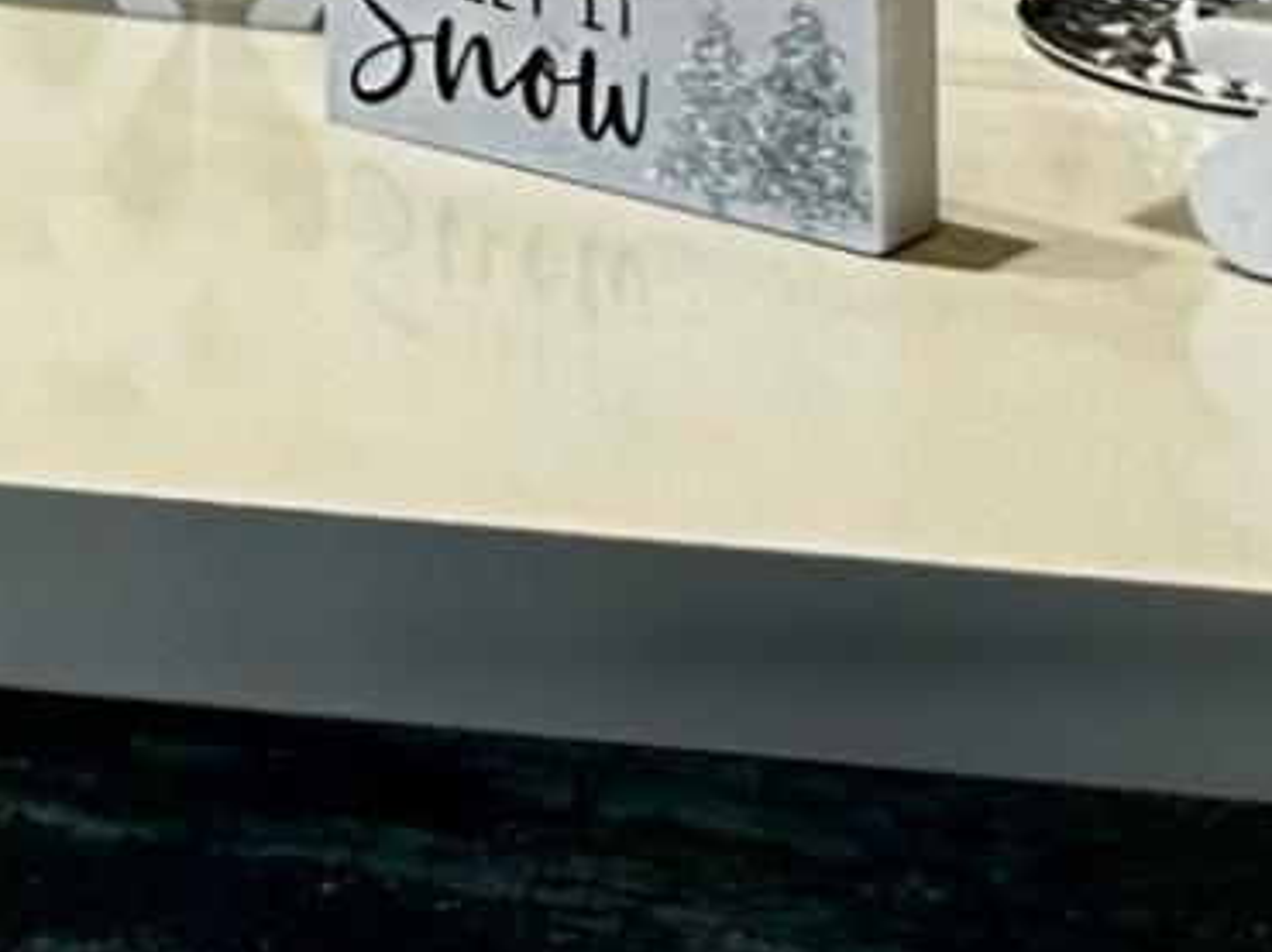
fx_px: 6867
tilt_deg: +1.7
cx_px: -1465
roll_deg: -0.4
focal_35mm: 187
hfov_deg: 9.7
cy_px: -2224
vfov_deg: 6.9
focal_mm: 6.86
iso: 100
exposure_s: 1/120
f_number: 1.78
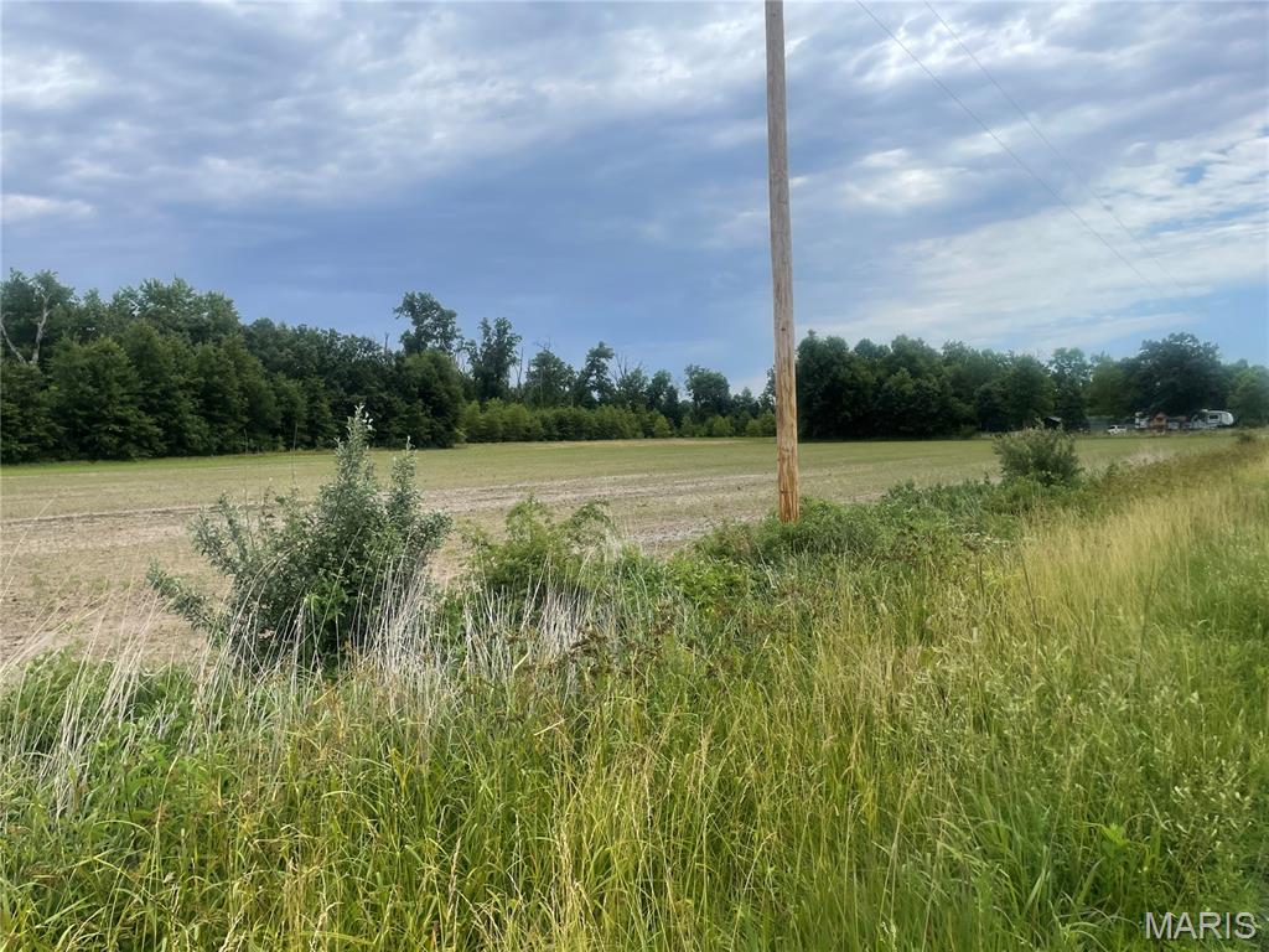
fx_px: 953
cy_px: 476
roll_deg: +0.9
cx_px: 634
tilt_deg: -2.1
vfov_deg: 53.1
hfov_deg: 67.3
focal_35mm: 26
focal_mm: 4.2
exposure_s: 1/3861
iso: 32
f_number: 1.6
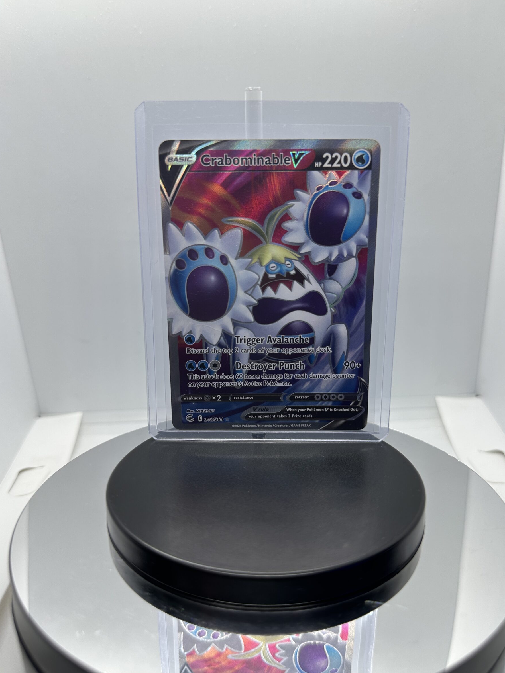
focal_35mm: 26
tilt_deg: -16.3
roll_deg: -0.4
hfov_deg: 53.0
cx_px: 266
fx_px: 506
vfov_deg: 67.3
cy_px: 348
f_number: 1.78
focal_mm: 6.86
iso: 80
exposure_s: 1/428
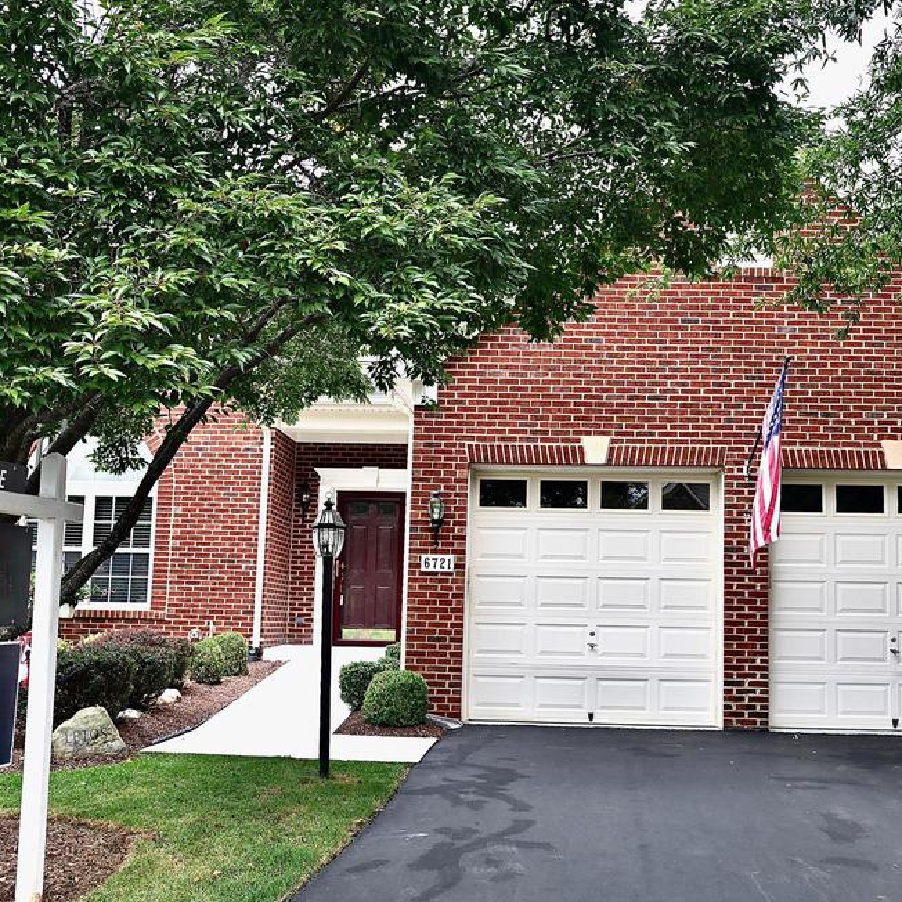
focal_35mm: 40
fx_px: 1179
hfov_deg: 41.7
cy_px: 468
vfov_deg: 41.9
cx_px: 519
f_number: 8
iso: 100
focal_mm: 30
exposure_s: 1/25
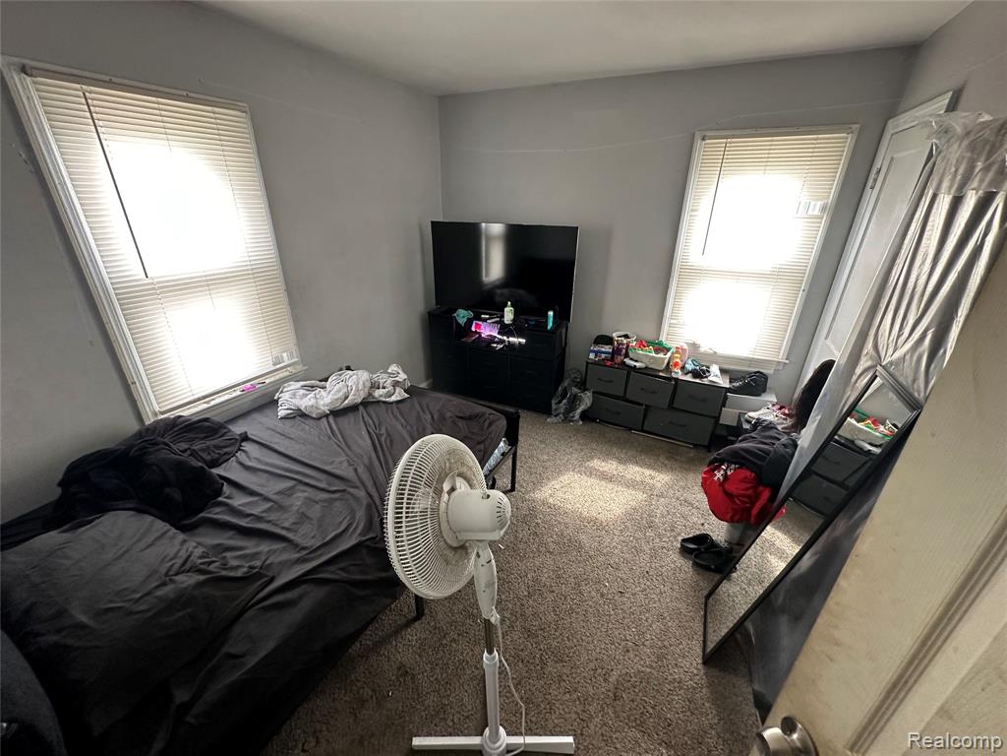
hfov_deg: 102.1
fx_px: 407
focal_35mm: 14
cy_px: 378
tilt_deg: -23.8
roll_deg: -0.7
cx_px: 504
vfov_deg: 85.7
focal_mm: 2.22
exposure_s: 1/60
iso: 200
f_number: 2.2
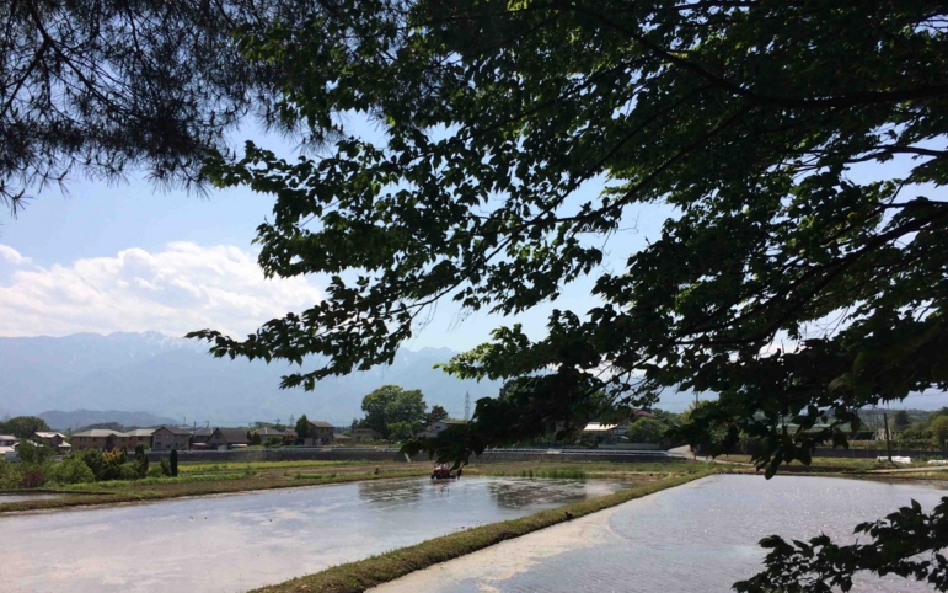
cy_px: 338
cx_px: 489
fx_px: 853
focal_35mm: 33
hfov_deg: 58.1
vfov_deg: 38.3
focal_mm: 4.12
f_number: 2.2
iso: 32
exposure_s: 1/2740
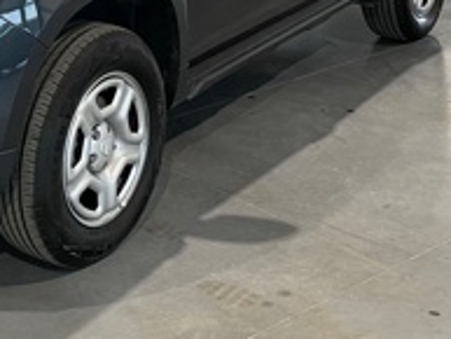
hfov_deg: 22.1
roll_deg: +1.6
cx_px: 26
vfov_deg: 16.0
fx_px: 1121
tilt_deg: -7.5
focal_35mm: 86
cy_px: -143
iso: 100
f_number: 1.6
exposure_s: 1/50
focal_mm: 4.2
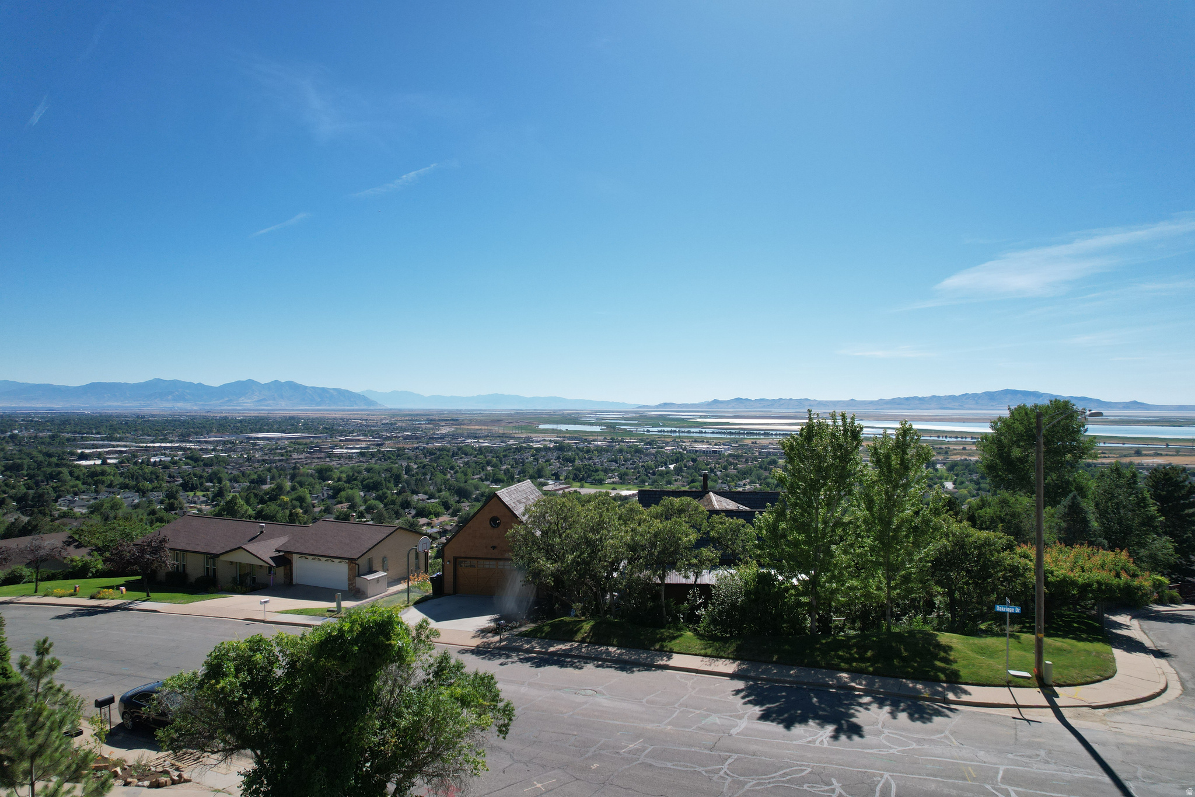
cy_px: 398
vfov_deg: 57.2
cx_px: 598
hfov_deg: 78.6
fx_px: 730
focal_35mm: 22
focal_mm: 8.38
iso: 130
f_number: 2.8
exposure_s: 1/3000
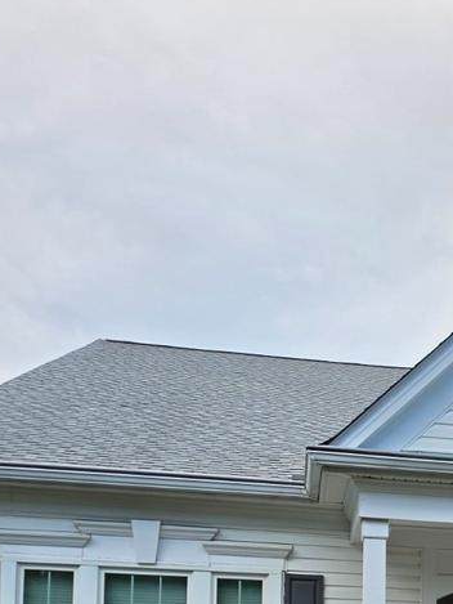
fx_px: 924
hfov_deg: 25.8
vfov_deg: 31.5
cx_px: 480
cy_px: 688
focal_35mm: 53
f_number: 1.4
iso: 64
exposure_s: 1/3559
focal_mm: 6.5
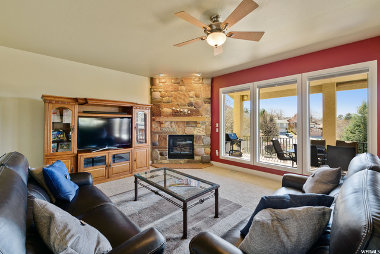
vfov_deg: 73.8
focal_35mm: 16
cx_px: 190
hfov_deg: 96.7
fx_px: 169
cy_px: 127
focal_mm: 16
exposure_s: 1/8
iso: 200
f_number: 9
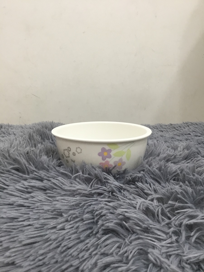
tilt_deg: -11.8
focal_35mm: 31
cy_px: 136
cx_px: 102
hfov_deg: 45.4
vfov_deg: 58.4
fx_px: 244
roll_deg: +1.2
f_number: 2.4
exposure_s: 1/33
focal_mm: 3.3
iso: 100
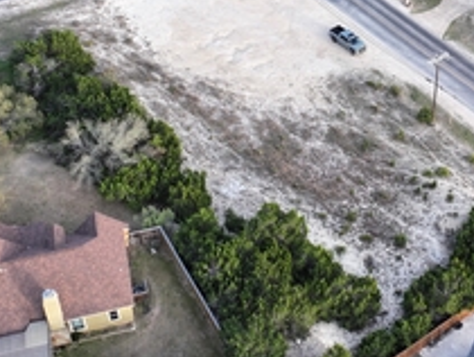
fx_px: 1001
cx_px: 359
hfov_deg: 26.3
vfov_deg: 19.8
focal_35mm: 73
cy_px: 32
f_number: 2.8
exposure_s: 1/100
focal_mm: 12.29
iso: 100
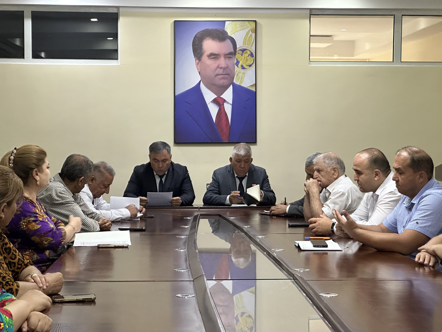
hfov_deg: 25.3
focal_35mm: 77
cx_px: 221
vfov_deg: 19.1
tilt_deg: -1.1
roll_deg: -0.8
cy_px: 166
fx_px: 983
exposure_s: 1/50
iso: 400
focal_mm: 9
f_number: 2.8
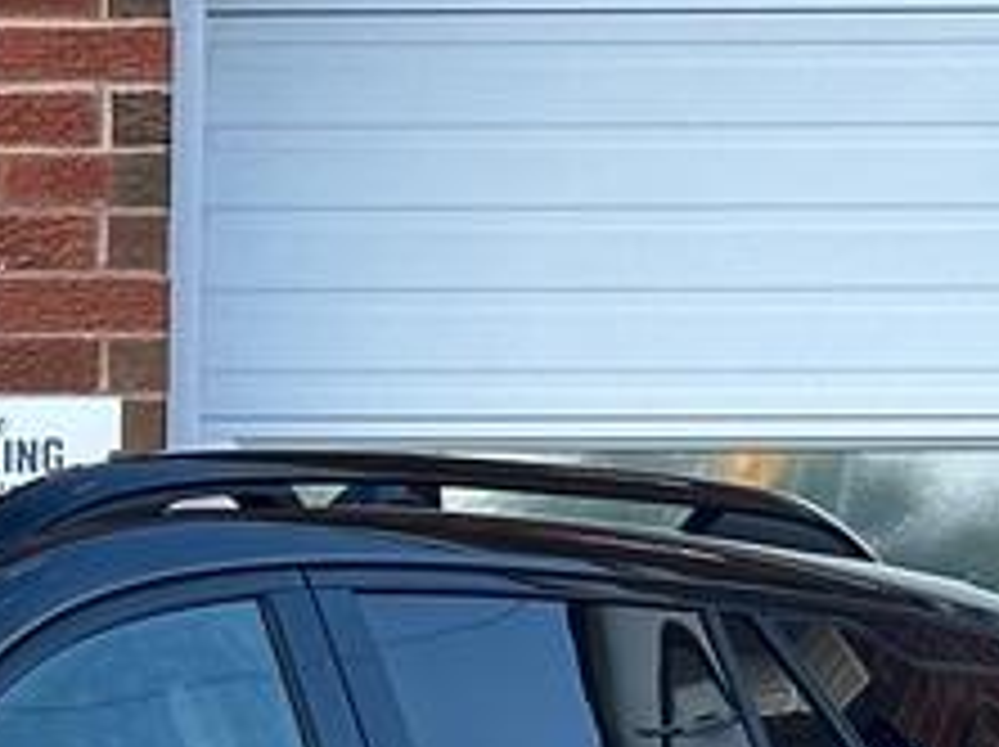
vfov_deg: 5.3
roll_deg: +0.2
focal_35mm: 277
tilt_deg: -2.1
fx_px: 7985
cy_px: 1062
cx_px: -608
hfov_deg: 7.0
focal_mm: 6.86
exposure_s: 1/935
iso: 64
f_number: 1.78
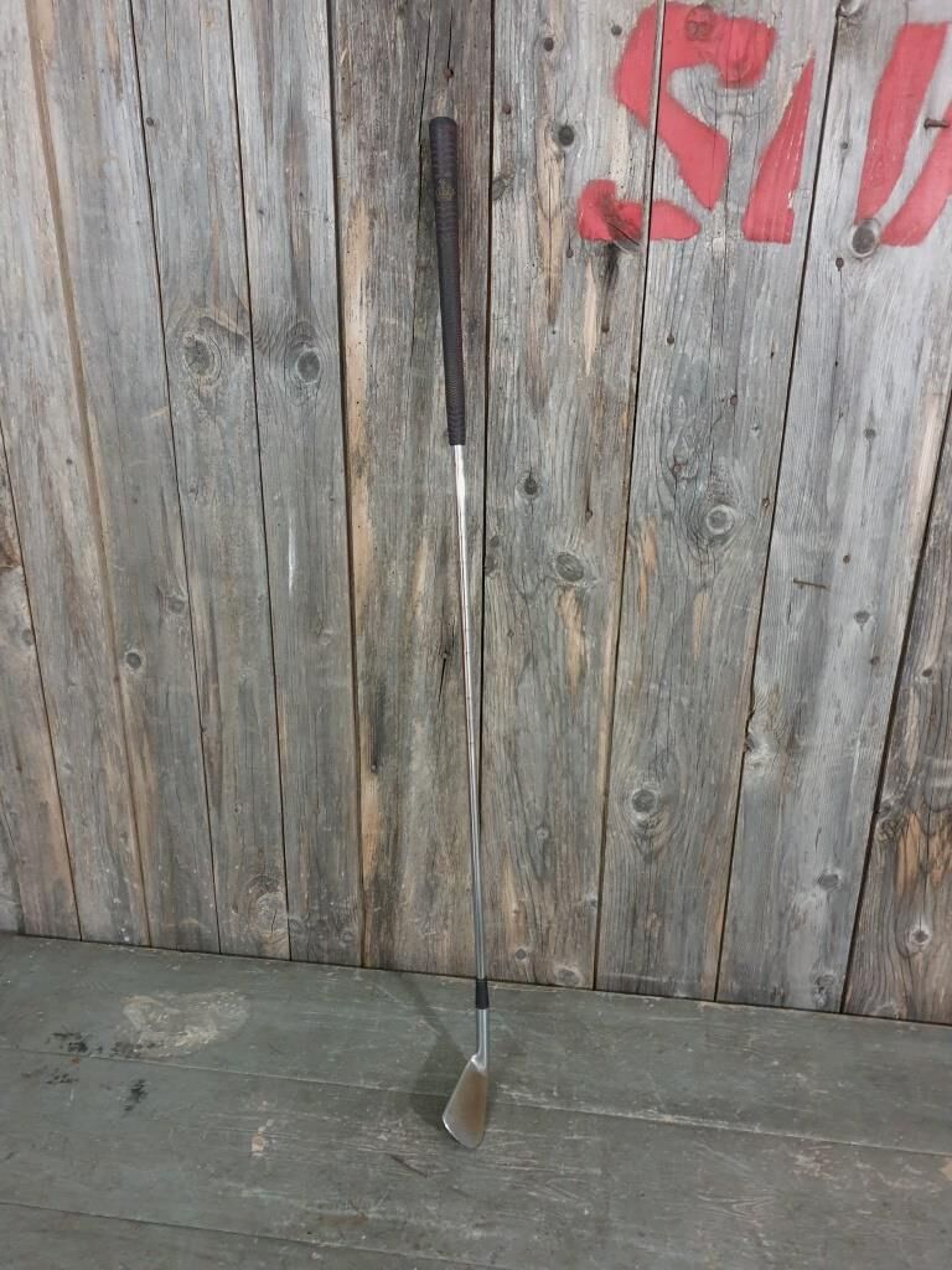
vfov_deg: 67.3
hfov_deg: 53.1
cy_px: 635
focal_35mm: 26
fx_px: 953
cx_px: 476
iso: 250
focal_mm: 4.3
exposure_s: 1/14
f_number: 1.5
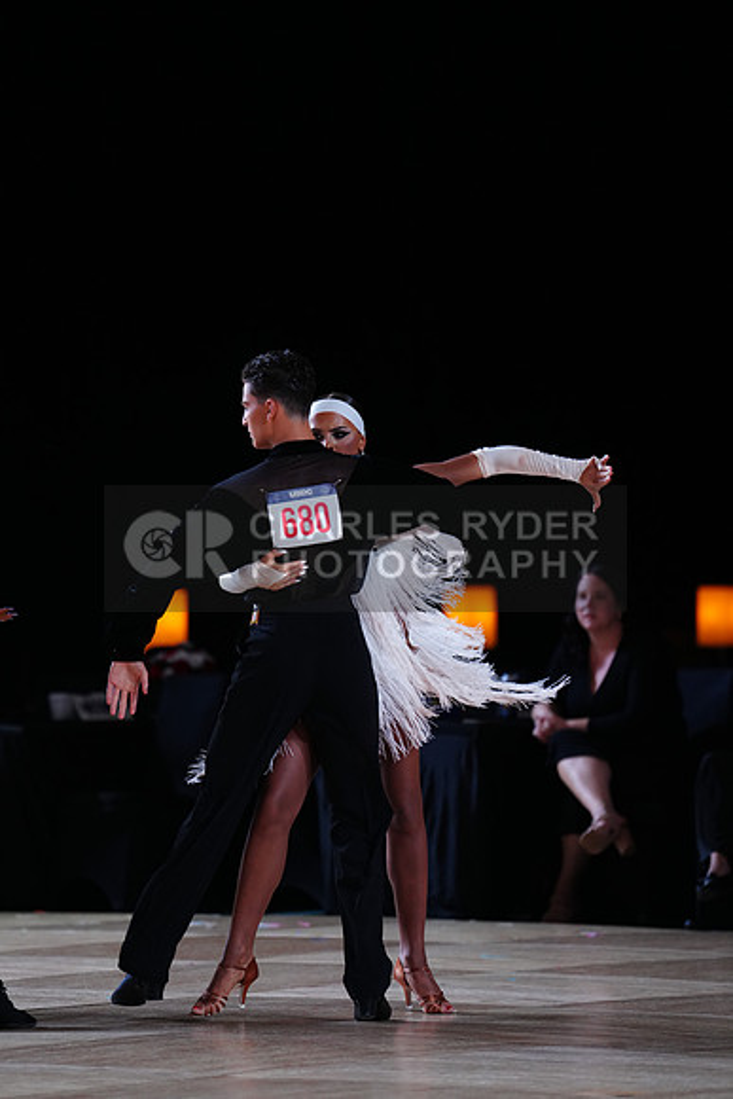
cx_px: 366
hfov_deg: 6.9
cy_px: 550
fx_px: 6104
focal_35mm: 200
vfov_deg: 10.3
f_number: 2.8
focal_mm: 200
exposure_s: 1/500
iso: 800
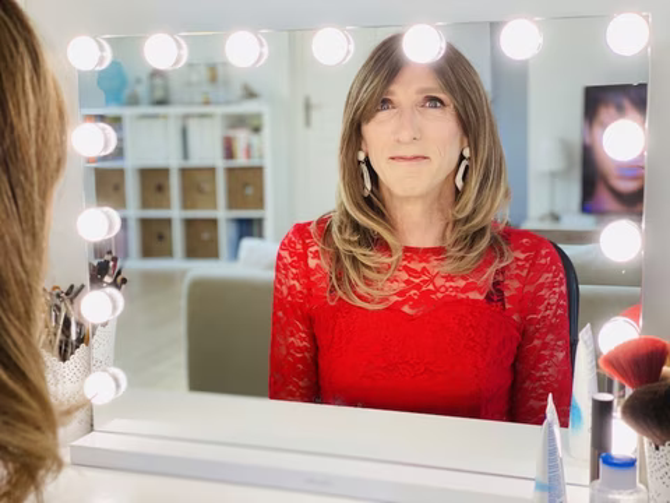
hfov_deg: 36.8
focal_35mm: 52
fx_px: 1006
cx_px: 335
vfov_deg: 28.0
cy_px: 252
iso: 125
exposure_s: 1/122
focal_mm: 6
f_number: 2
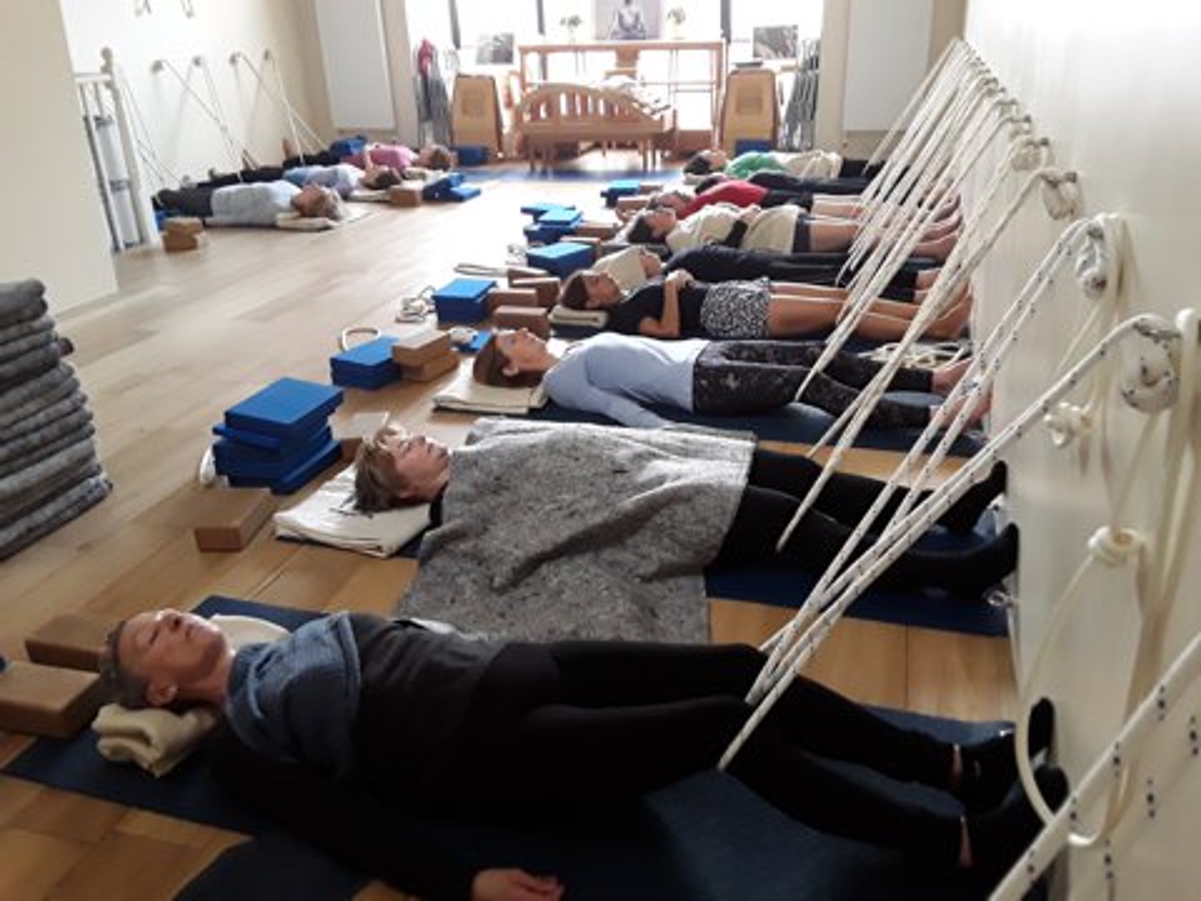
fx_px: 937
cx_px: 600
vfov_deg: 51.4
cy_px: 450
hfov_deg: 65.3
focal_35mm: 27
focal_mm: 2.91
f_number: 1.9
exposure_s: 1/20
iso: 200
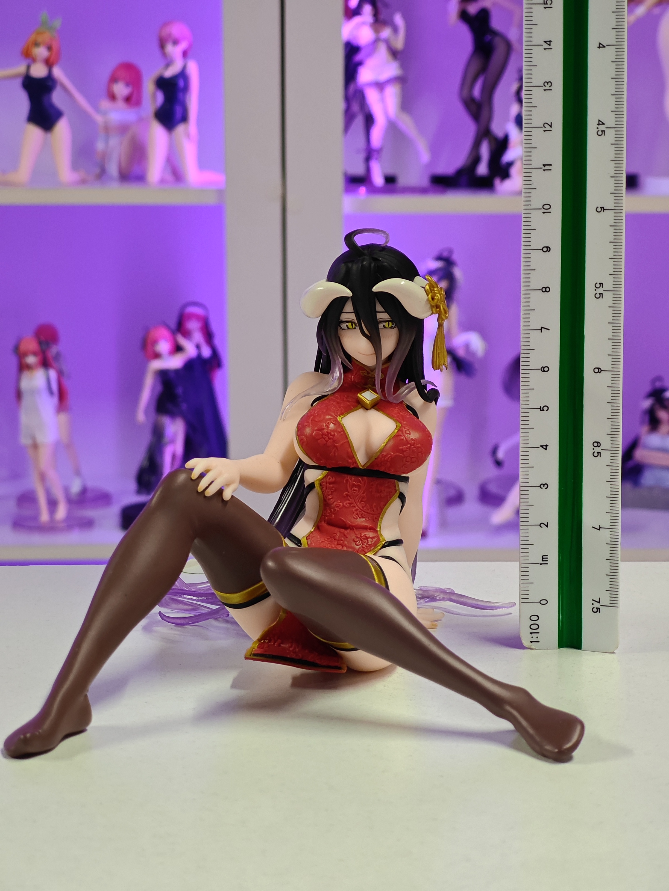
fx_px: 2061
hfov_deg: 18.4
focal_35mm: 80
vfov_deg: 24.4
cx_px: 334
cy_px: 446
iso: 800
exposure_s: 1/25
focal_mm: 7.48
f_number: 2.4
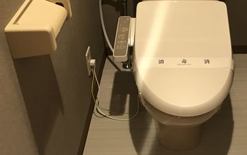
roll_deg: -0.4
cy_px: 10
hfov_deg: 41.7
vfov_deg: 26.4
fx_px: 317
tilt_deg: -29.2
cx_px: 177
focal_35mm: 47
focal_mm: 3.99
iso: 100
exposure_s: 1/9
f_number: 1.8
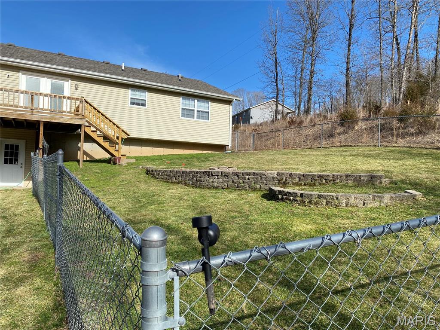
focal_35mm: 26
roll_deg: -1.8
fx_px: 330
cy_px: 165
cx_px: 220
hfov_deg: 67.3
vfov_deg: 53.1
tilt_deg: +0.3
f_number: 1.8
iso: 32
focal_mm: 4.25
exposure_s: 1/2625
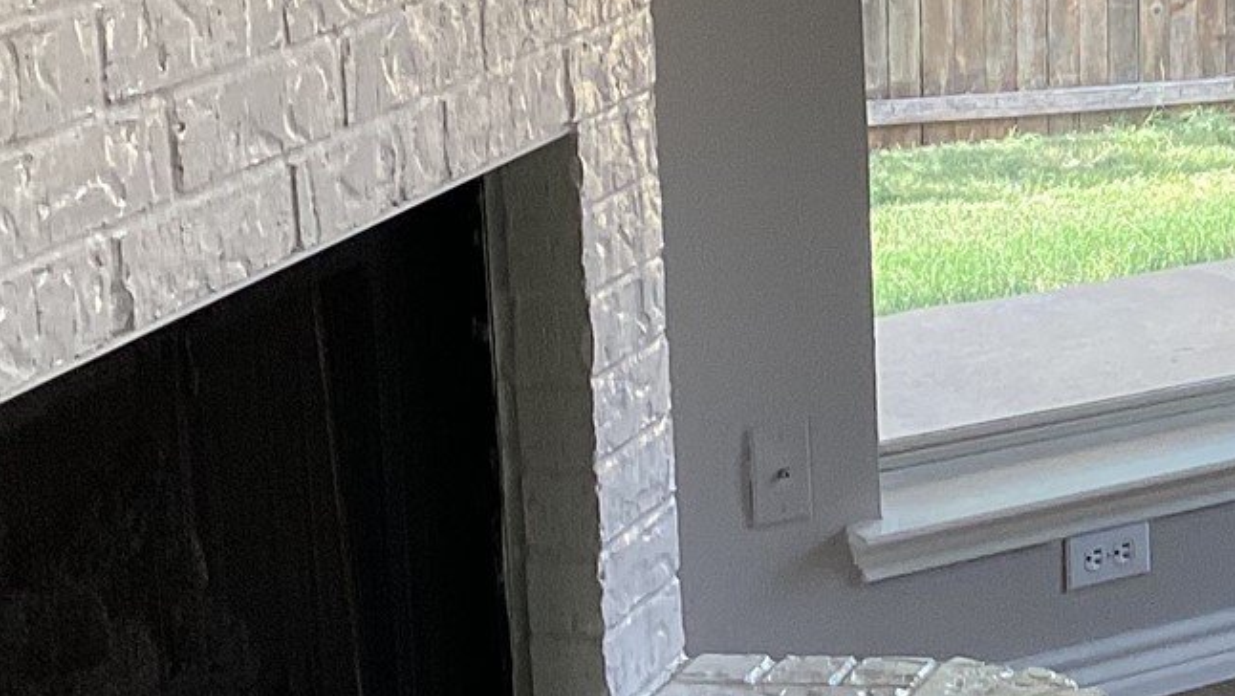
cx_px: 1556
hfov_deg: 18.7
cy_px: 208
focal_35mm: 107
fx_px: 3505
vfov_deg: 11.3
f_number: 2.4
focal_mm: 3.3
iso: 64
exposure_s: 1/120
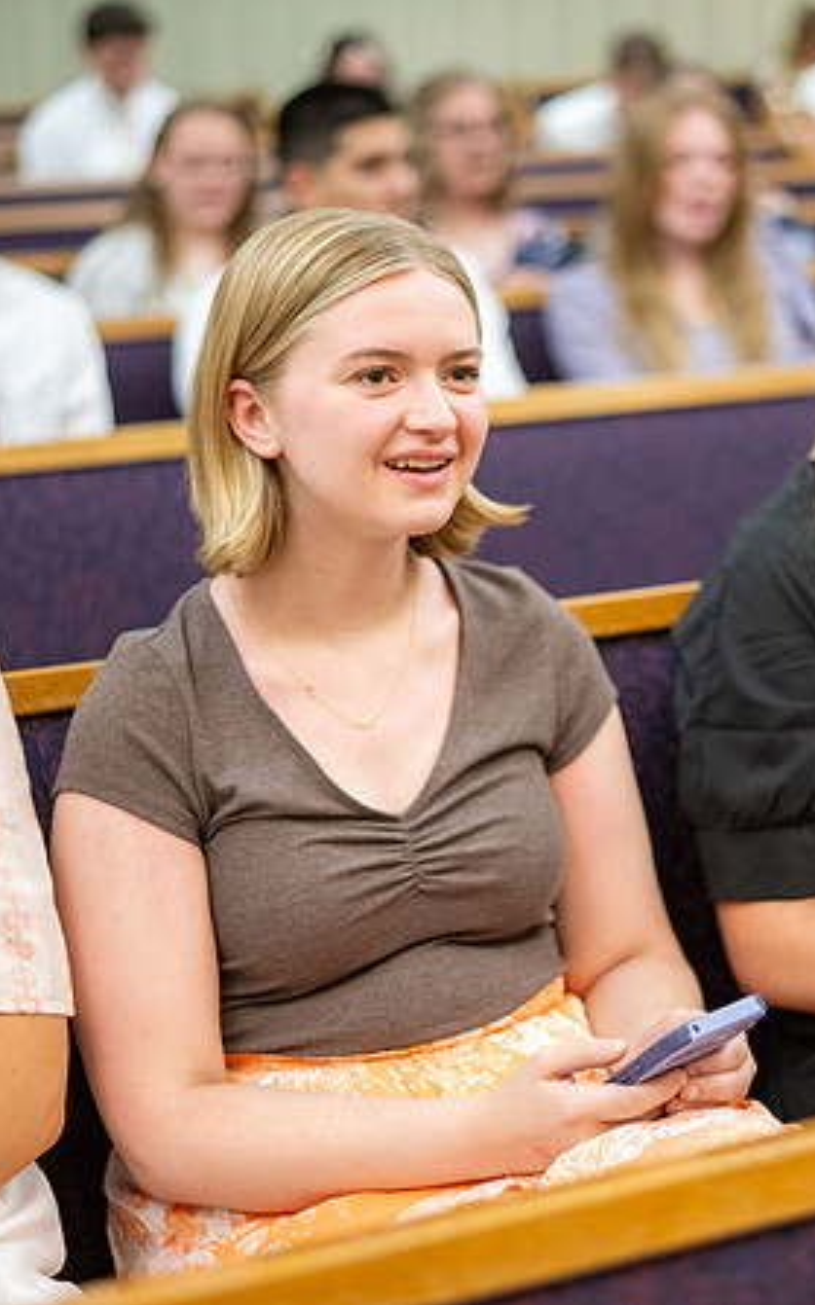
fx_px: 2739
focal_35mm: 77
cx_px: 554
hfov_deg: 16.9
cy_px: 651
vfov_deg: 26.8
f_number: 1.8
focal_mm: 50
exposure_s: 1/400
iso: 1600
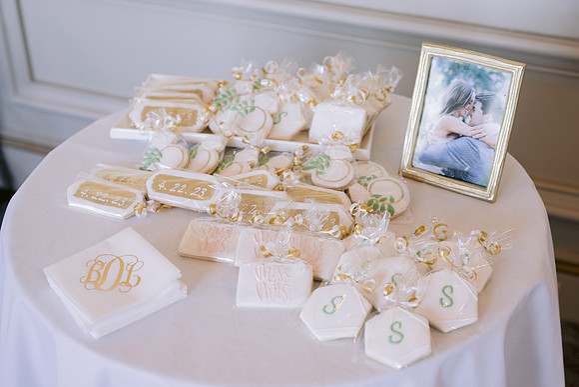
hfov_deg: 36.6
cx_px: 286
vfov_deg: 24.9
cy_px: 185
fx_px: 875
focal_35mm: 54
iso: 800
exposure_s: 1/250
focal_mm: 50
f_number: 3.2
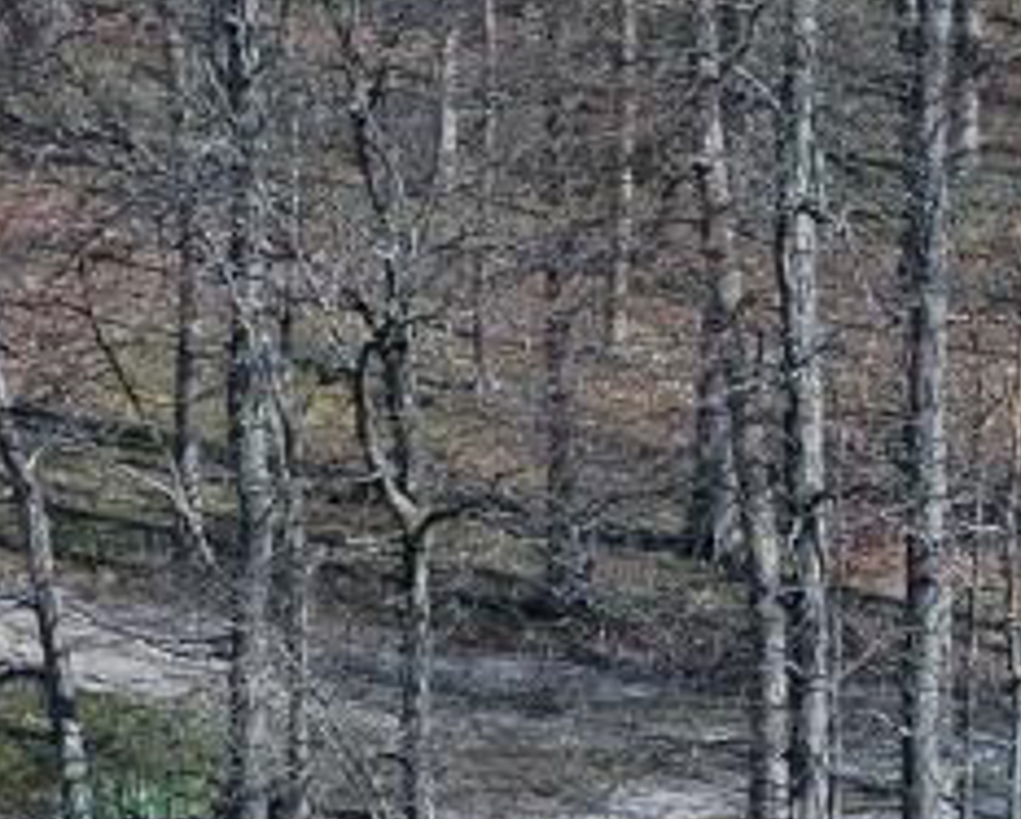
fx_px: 13282
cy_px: 1526
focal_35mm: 439
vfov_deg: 3.5
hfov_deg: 4.4
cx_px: -543
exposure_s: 1/3200
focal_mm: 19.35
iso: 200
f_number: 2.8
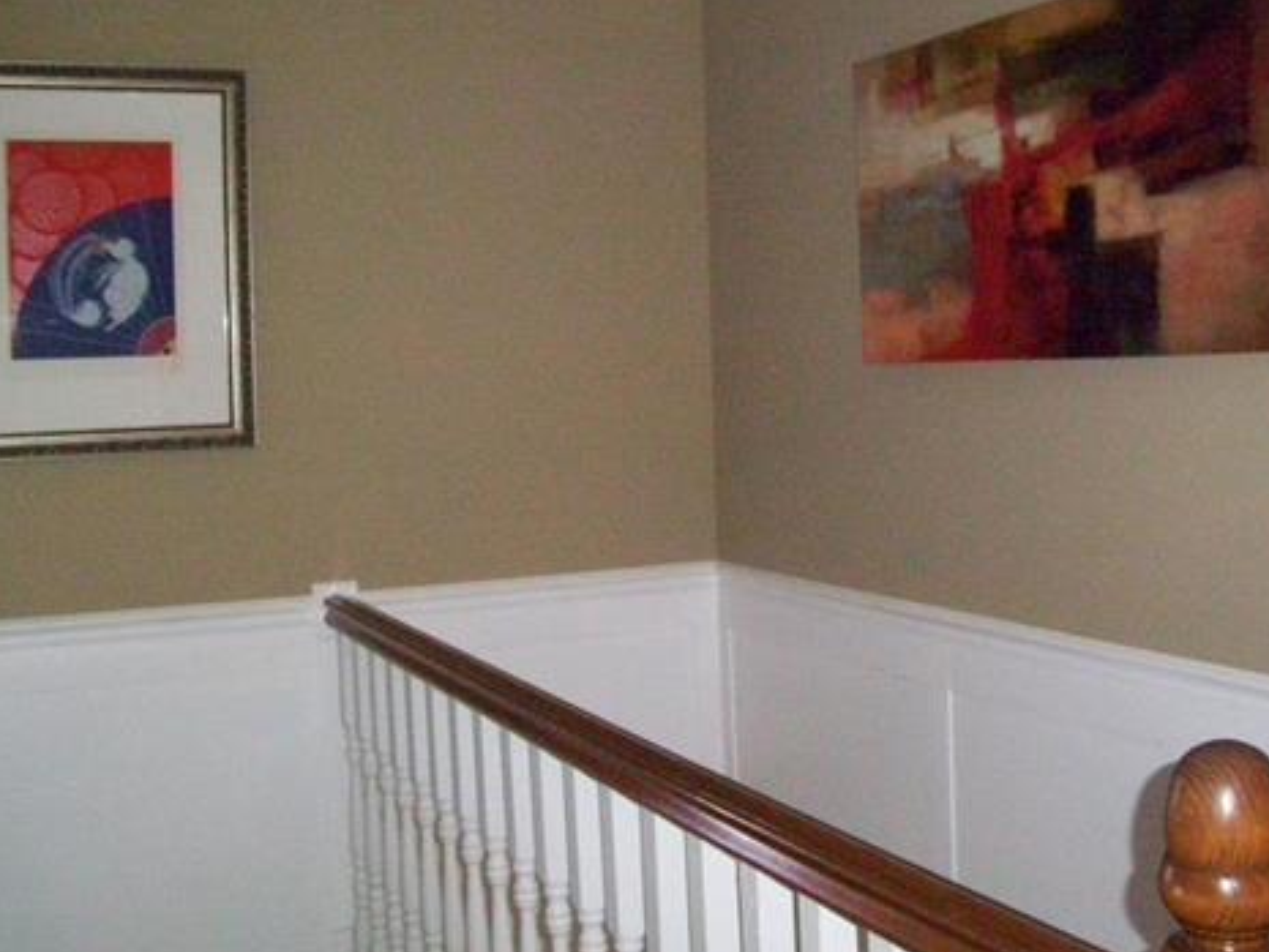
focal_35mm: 44
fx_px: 1613
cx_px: 731
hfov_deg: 42.8
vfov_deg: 32.7
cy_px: 341
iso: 640
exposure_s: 1/40
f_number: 2.9
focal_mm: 5.7
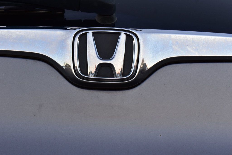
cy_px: 78
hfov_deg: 24.6
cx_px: 116
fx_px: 531
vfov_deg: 16.5
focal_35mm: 82
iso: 400
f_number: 8
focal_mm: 55
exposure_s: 1/50
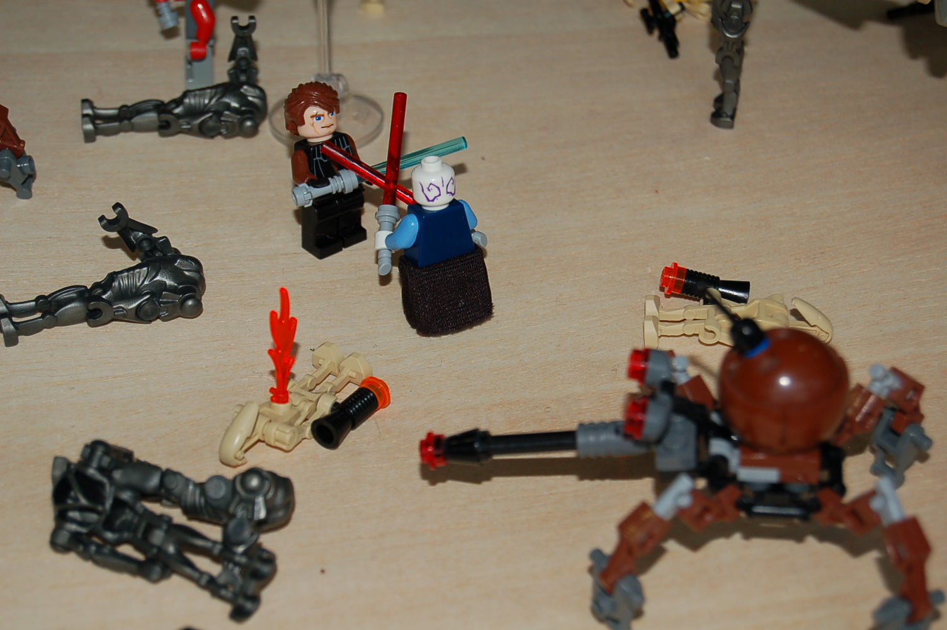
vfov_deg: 16.5
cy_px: 315
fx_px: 2168
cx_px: 474
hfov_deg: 24.6
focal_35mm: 82
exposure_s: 1/60
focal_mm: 55
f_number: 5.6
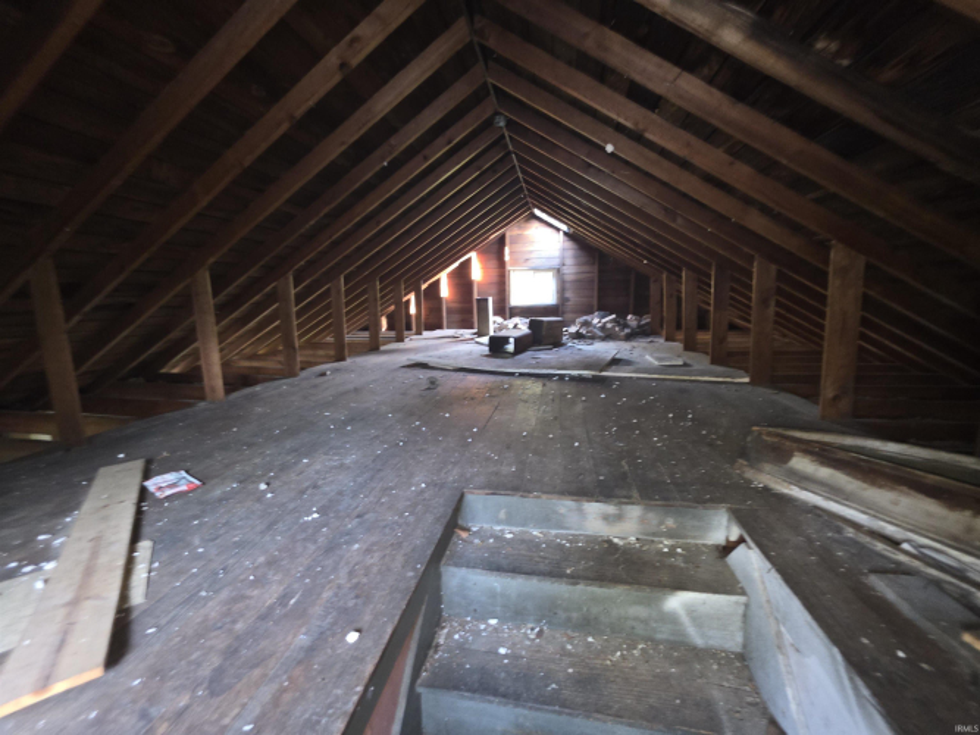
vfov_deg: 89.9
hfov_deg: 106.2
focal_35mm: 13
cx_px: 490
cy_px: 368
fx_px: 368
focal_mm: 2.2
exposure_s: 1/8
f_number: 1.9
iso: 250
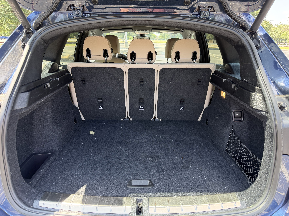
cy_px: 108
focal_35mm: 24
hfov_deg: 71.6
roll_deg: -0.2
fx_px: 200
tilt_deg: -16.8
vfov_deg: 56.8
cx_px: 144
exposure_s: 1/201
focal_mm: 6.76
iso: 125
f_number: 1.78
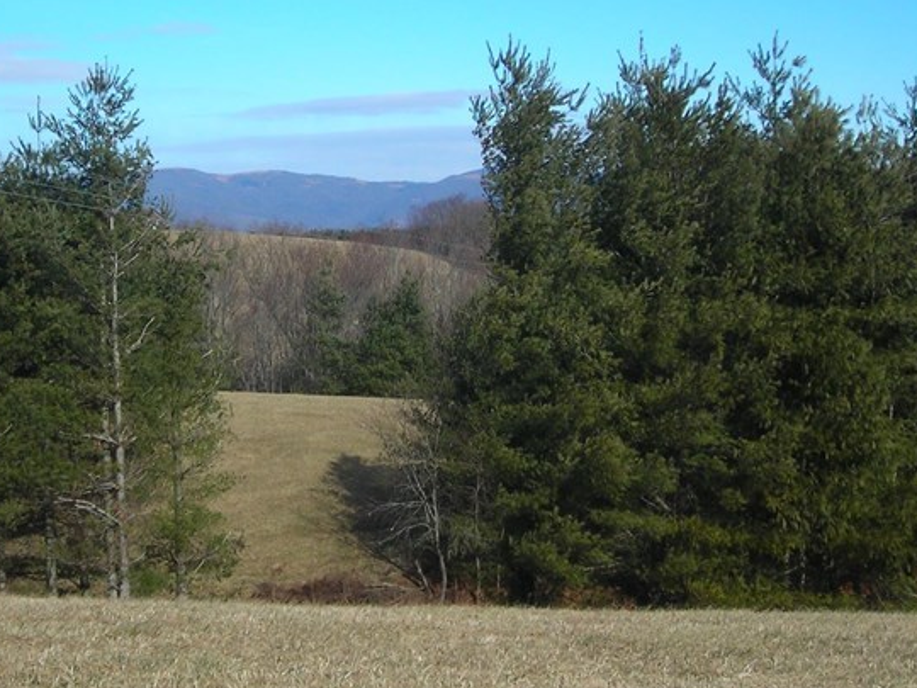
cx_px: 331
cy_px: 268
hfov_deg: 26.9
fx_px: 1907
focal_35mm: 72
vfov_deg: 20.4
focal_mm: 6.3
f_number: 6.4
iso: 50
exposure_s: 1/211
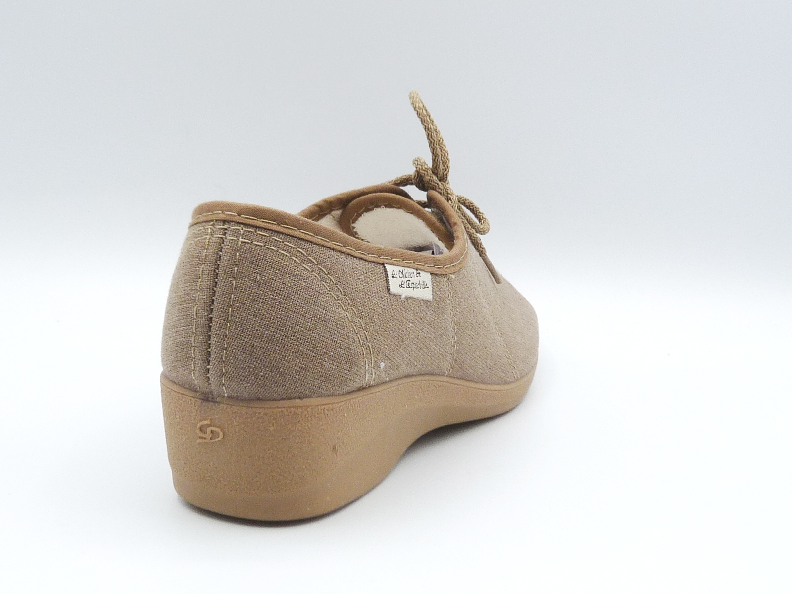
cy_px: 297
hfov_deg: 38.2
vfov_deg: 29.1
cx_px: 396
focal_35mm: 50
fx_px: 1144
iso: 100
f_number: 4.5
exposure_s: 1/250
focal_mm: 5
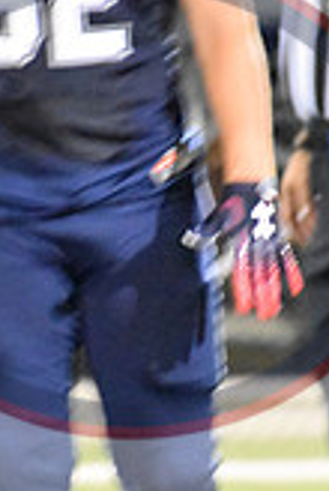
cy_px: 195
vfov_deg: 1.3
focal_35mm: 1587
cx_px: 121
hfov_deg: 0.9
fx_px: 21662
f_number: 6.3
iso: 12800
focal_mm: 300
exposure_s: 1/60
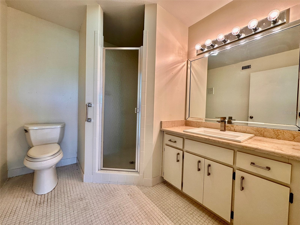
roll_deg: -1.9
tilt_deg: -1.3
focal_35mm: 14
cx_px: 150
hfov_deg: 102.1
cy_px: 112
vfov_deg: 85.7
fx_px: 121
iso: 125
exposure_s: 1/120
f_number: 2.2
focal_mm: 2.22
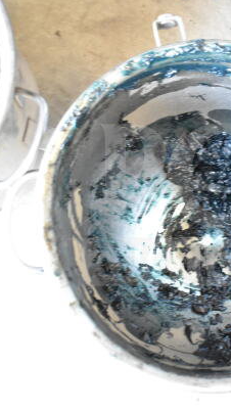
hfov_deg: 19.2
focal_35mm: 62
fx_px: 675
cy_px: 205
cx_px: 192
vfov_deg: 33.8
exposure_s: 1/40
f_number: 4
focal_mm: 26
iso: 2500
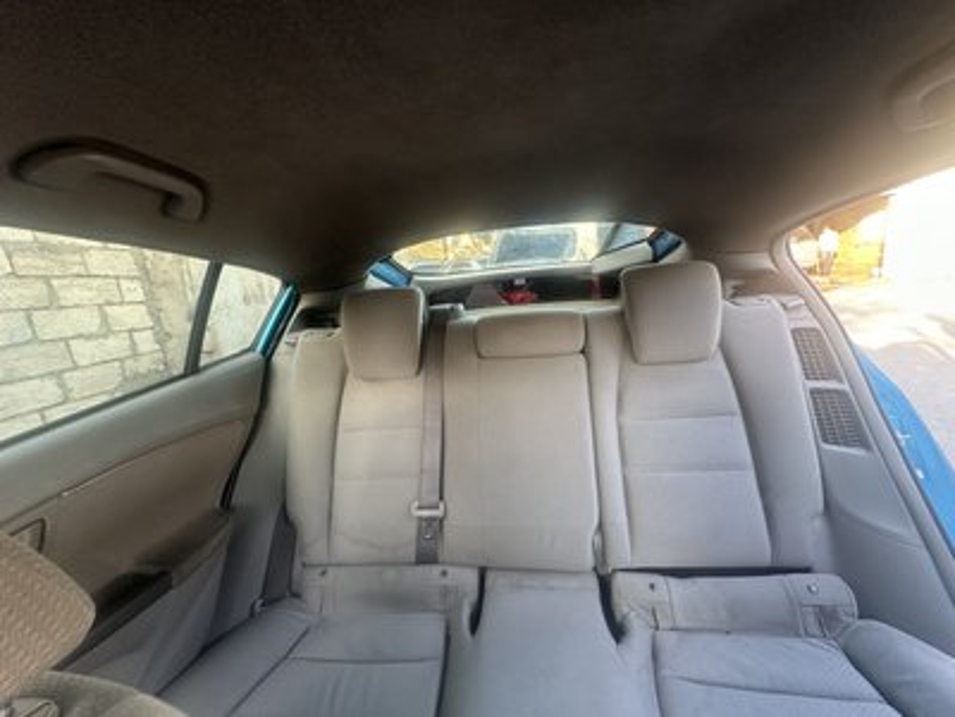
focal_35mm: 14
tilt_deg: -12.8
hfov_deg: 102.1
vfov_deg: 85.7
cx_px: 478
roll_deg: +5.2
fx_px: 386
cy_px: 358
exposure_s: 1/99
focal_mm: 2.22
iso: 160
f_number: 2.2
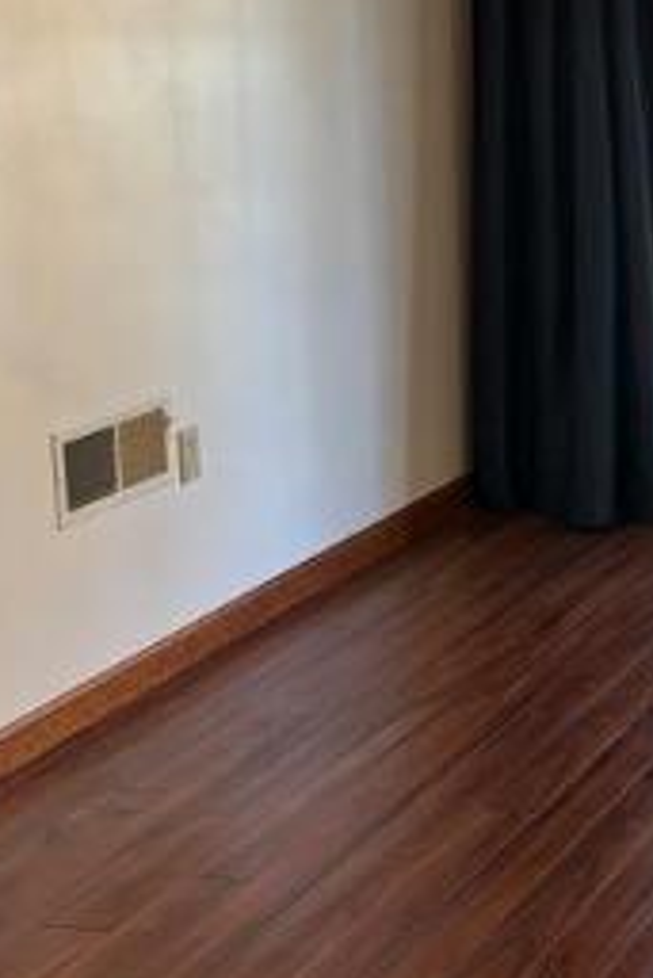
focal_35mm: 81
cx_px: 993
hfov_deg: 15.5
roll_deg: +0.0
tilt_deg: -9.3
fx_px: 2201
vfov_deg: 24.8
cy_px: 264
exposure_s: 1/60
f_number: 1.6
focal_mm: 5.96
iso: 100
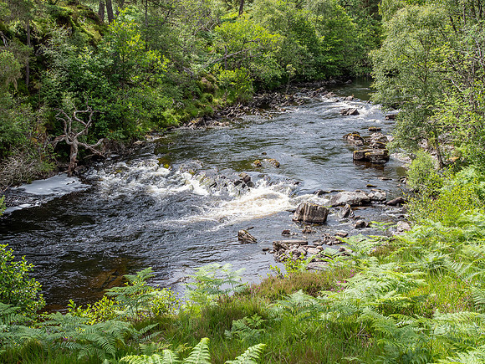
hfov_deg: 38.2
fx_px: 701
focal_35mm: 50
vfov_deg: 29.1
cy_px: 182
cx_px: 242
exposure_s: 1/250
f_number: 7.1
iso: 200
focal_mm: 25
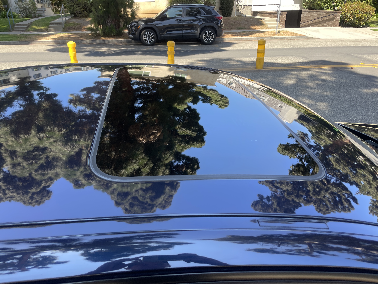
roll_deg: +1.1
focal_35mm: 26
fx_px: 284
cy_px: 142
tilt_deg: -26.8
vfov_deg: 53.1
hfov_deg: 67.3
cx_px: 189
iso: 32
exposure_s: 1/356
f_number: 1.6
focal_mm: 4.2
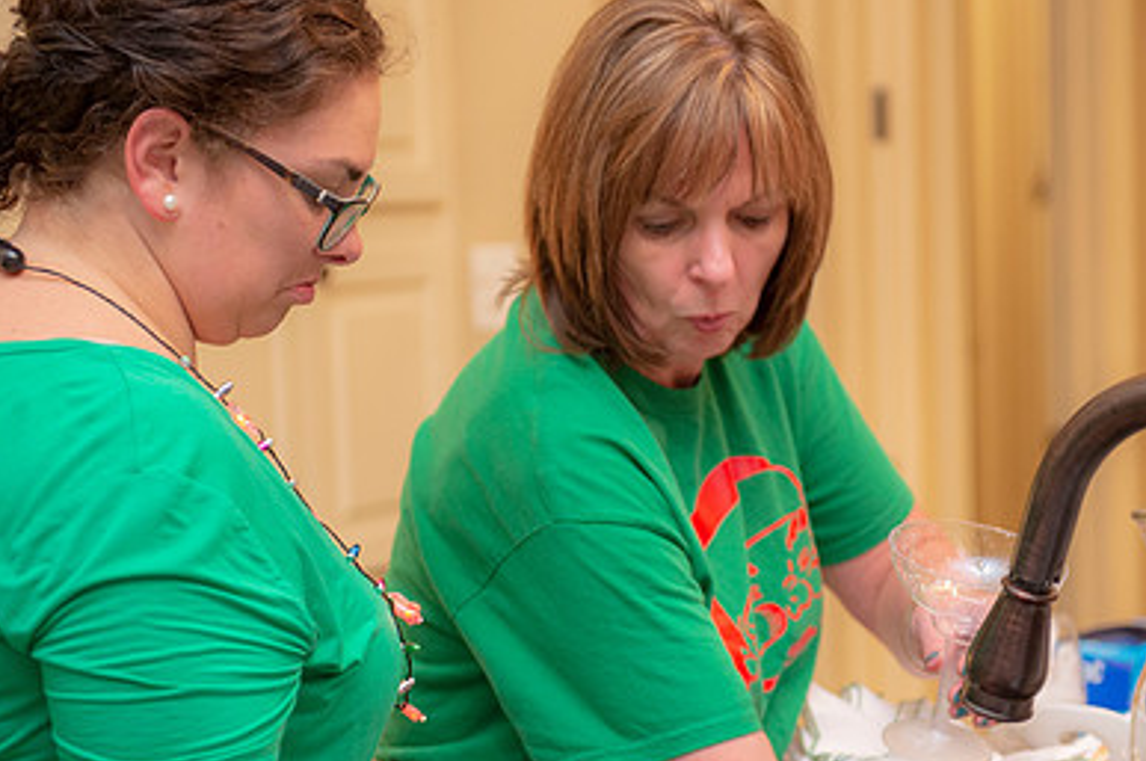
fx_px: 2957
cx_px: 705
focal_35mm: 93
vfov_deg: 14.6
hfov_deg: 21.9
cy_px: 512
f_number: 3.2
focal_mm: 62
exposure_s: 1/60
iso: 1600
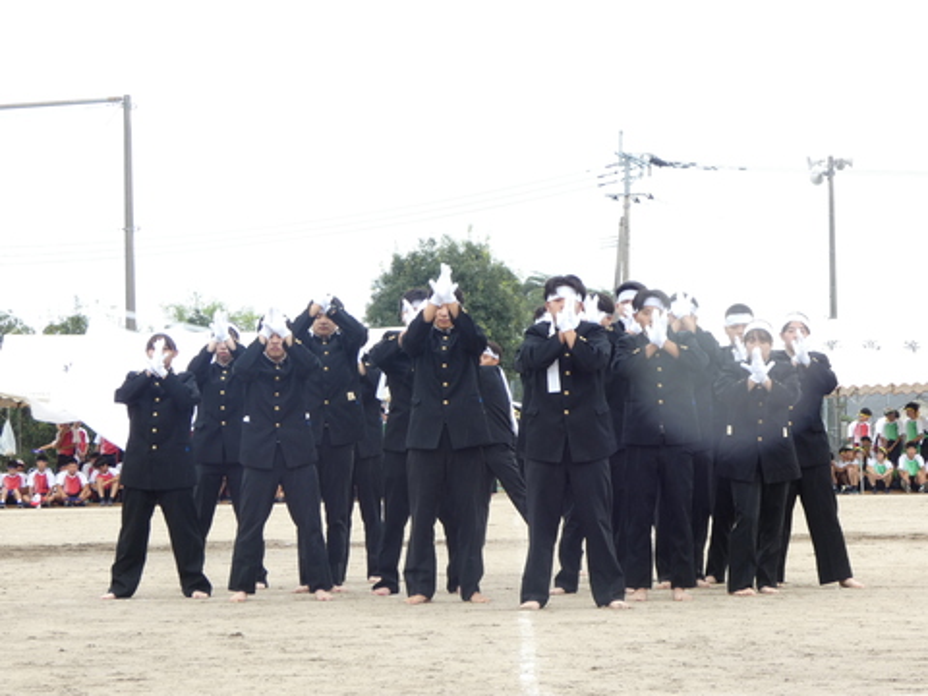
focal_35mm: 128
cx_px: 464
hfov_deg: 15.4
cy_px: 348
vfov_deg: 11.6
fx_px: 3431
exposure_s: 1/80
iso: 100
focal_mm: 22.9
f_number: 5.2
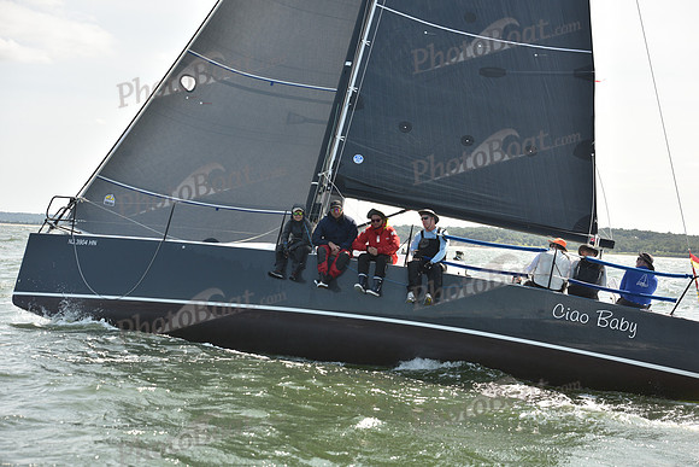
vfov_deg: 19.5
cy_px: 234
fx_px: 1359
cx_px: 350
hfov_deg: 28.8
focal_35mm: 70
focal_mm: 70
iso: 250
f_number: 5.6
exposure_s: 1/800
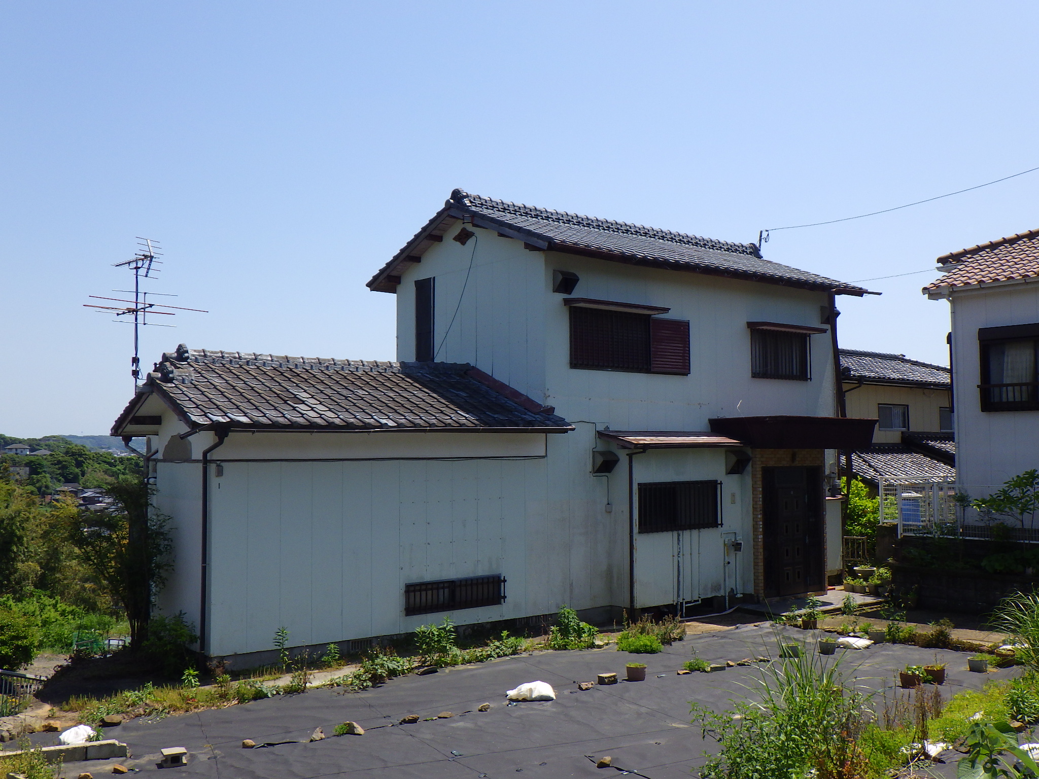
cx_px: 520
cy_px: 390
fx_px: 1021
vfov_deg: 41.8
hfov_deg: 54.0
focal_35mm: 34
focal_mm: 6.1
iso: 125
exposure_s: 1/800
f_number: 4.6
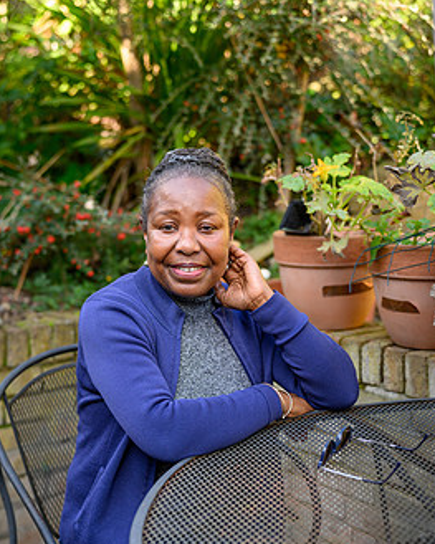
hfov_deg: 25.8
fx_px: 950
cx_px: 192
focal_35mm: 59
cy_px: 274
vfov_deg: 32.0
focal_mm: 46
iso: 220
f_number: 2.1
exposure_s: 1/400
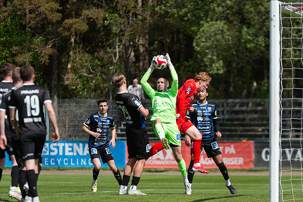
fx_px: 1806
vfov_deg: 6.4
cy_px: 101
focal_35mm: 215
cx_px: 152
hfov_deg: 9.6
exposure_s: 1/1000
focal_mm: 200
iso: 100
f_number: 4
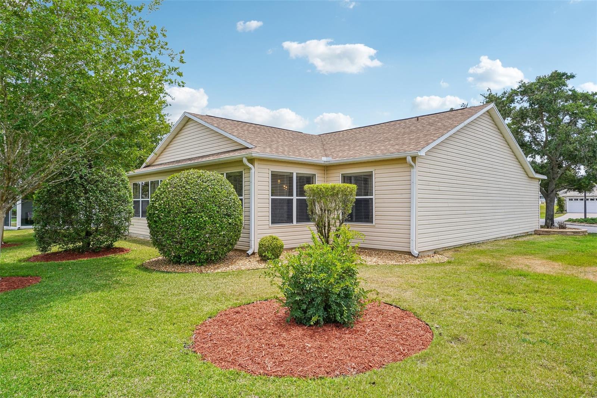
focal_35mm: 22
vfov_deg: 57.2
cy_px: 199
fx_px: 365
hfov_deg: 78.6
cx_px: 298
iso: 100
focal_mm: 22
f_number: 20
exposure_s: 1/30
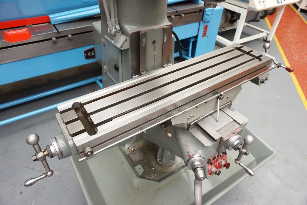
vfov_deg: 53.1
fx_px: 205
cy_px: 102
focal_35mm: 24
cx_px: 154
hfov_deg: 73.7
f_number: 4
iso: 800
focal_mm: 16
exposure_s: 1/160
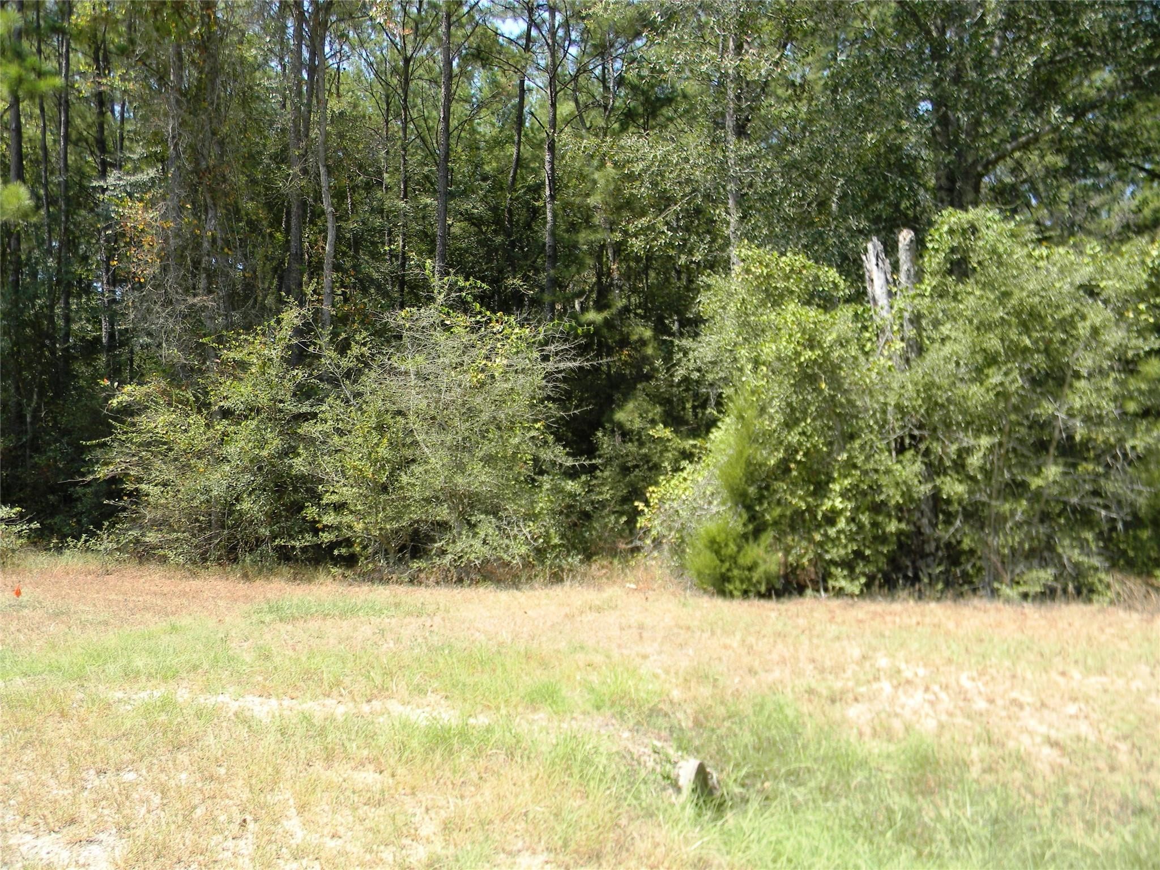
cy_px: 435
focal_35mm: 28
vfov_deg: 49.7
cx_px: 580
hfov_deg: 63.4
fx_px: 938
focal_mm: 5
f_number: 3.5
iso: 80
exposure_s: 1/274
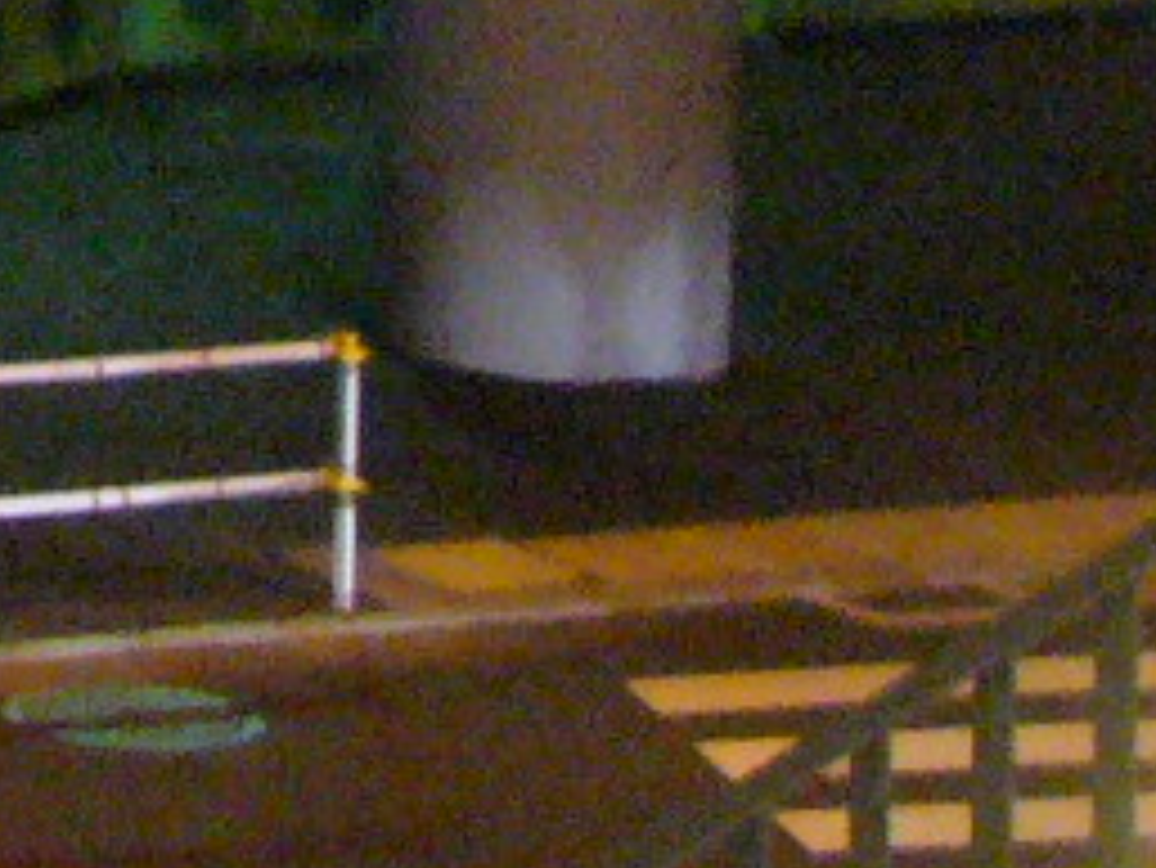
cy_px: -1682
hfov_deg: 7.6
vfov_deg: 6.0
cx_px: -2281
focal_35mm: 230
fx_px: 7684
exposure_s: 1/8
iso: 400
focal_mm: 6.1
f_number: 2.8
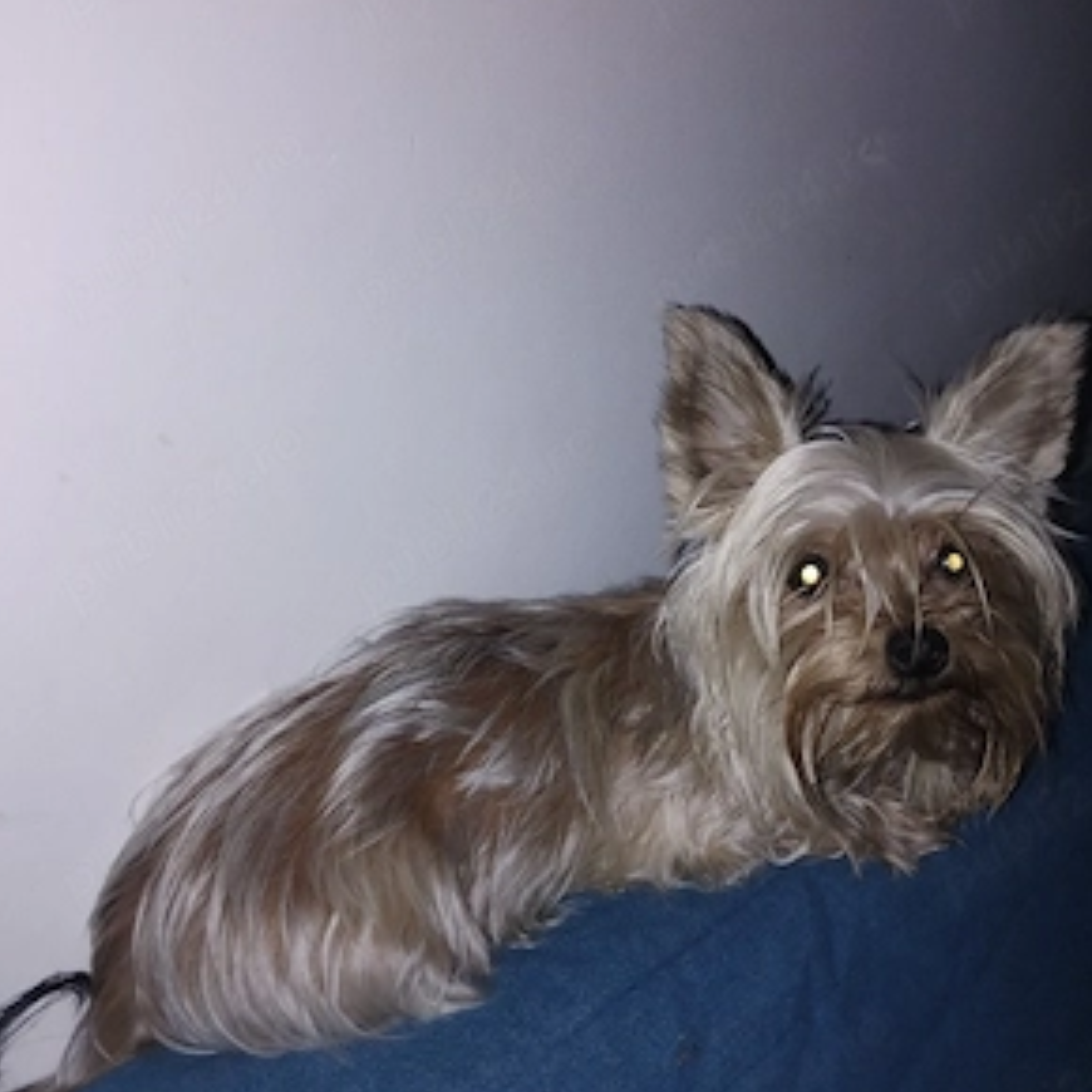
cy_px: 557
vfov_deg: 48.4
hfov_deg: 48.5
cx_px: 550
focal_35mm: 34
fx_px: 1213
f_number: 1.8
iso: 300
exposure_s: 1/50
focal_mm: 4.27
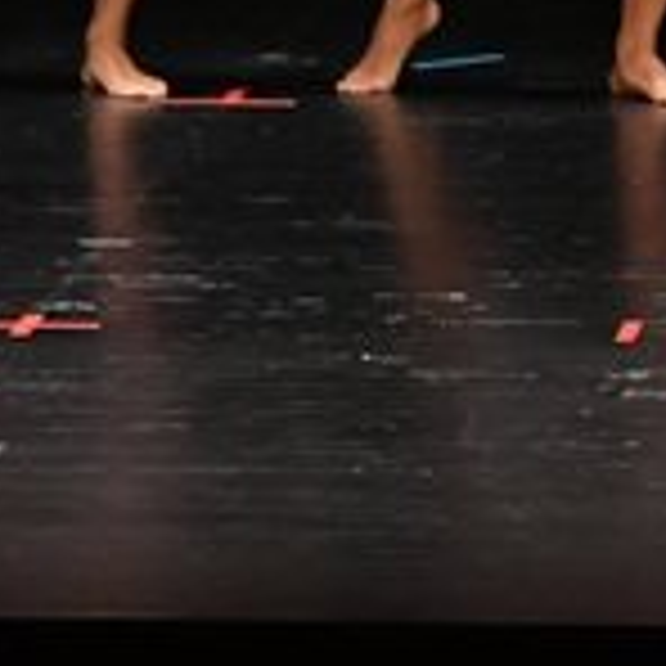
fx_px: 15172
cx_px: 772
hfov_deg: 2.5
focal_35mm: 697
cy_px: -454
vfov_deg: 2.5
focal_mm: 105
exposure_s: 1/400
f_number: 5.6
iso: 3200
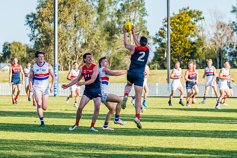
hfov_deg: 7.7
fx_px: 1769
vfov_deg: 5.1
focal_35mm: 269
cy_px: 75
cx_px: 134
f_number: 7.1
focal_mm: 170
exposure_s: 1/1600
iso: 800
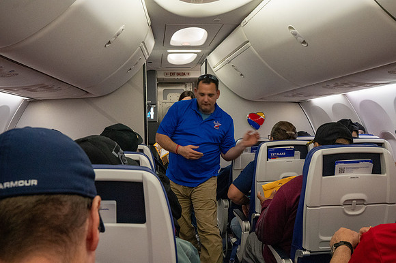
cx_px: 198
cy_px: 132
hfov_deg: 51.9
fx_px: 407
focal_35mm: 37
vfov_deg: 35.9
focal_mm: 37
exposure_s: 1/80
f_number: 11
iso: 12800
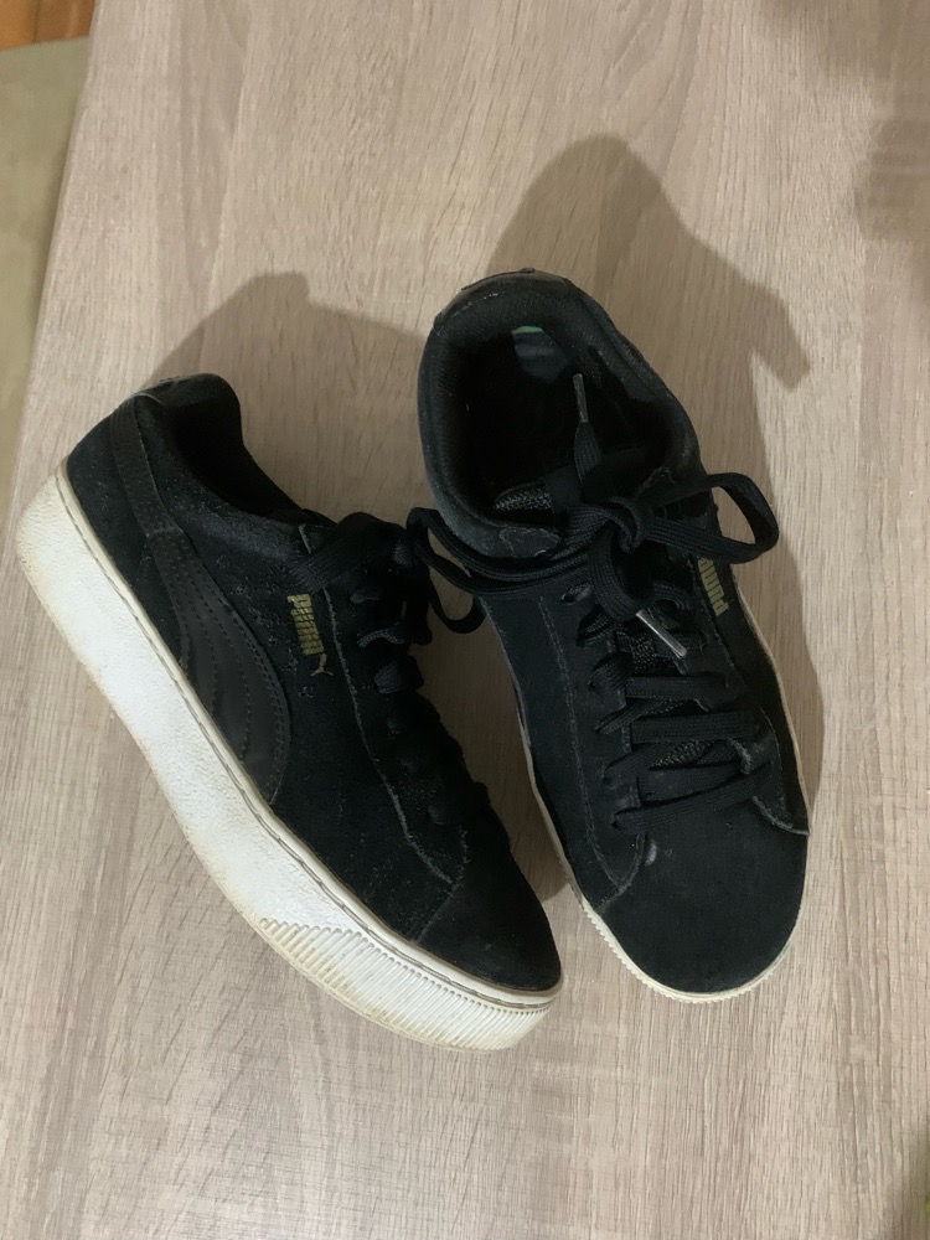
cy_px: 620
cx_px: 465
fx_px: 931
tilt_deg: -81.2
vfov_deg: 67.3
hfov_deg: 53.1
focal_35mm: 26
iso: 640
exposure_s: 1/30
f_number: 1.8
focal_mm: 4.25
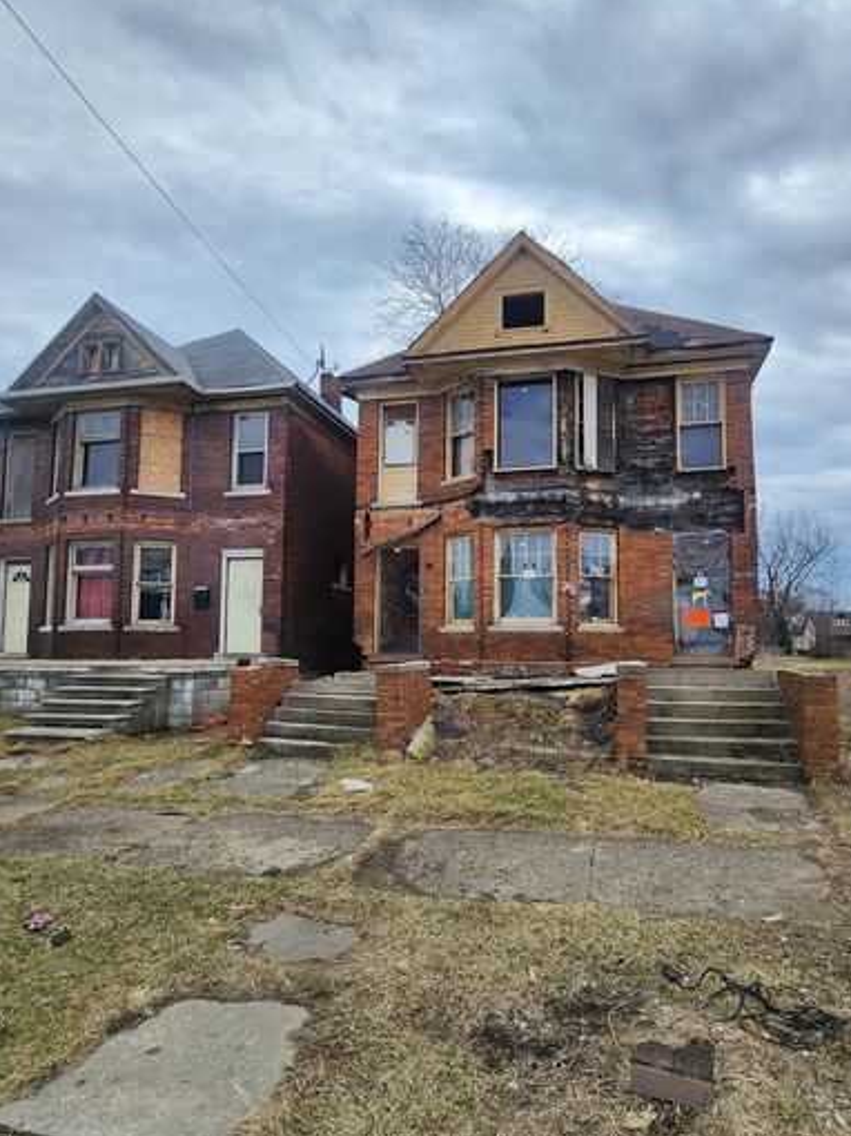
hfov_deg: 74.3
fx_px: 558
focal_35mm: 17
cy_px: 611
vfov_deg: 90.9
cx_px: 481
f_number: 2.2
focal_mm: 2.2
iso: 50
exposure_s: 1/2397
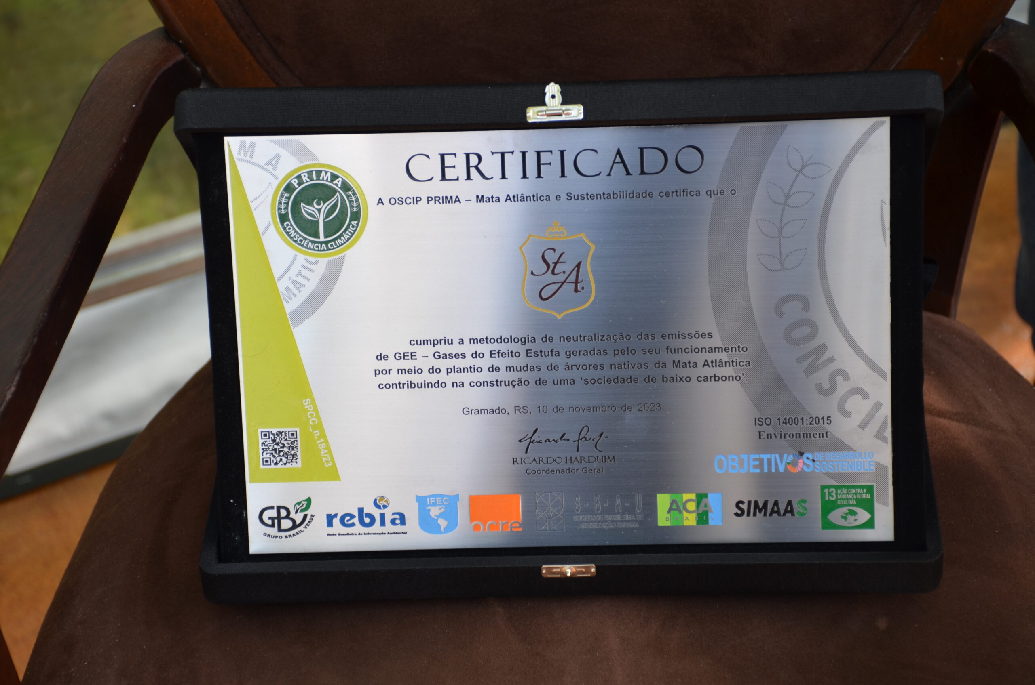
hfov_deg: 20.7
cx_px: 518
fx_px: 2841
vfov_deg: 13.8
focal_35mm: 99
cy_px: 342
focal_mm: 66
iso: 200
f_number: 5.6
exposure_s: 1/125
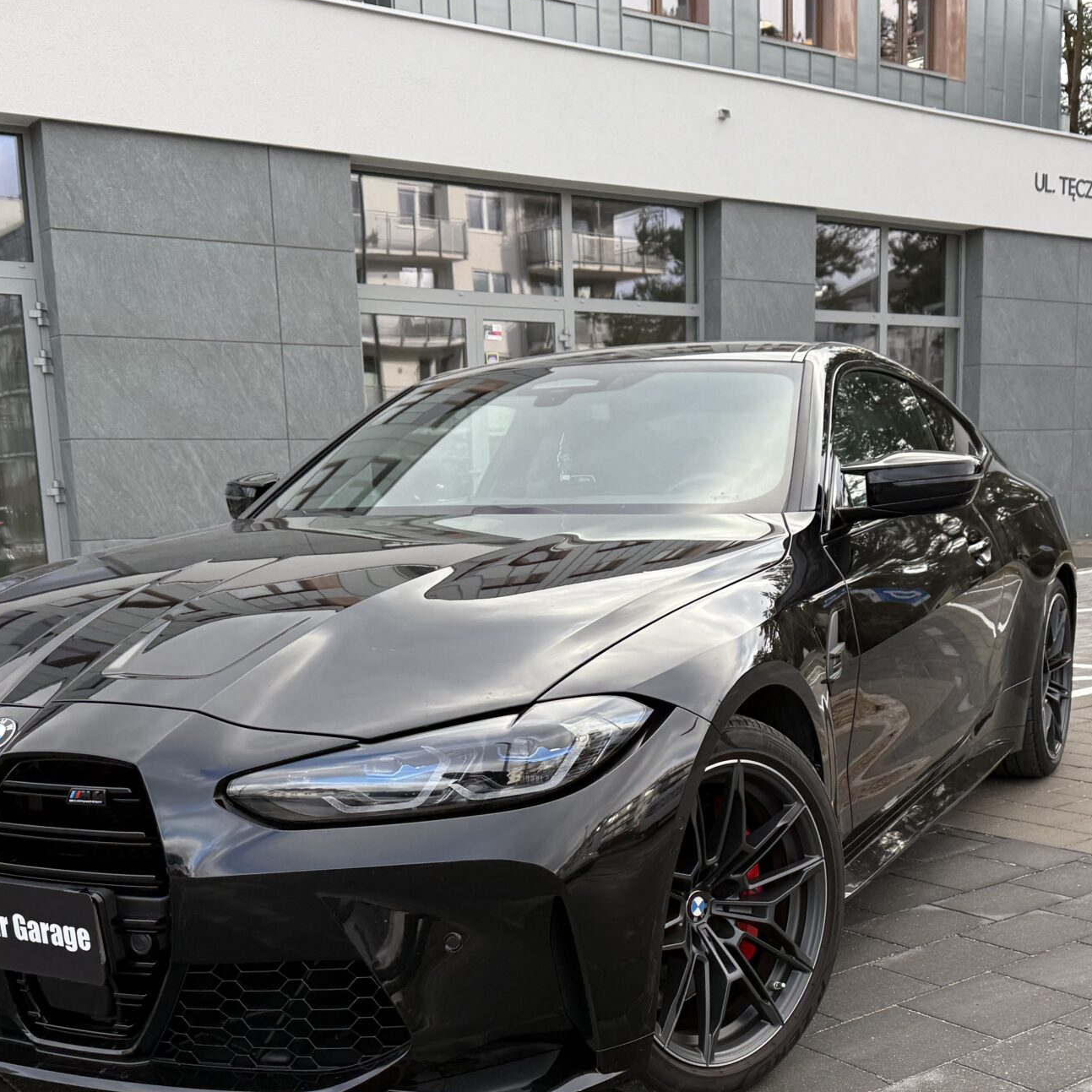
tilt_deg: -10.1
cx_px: 524
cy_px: 774
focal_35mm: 42
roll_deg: +1.5
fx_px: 1499
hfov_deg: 40.0
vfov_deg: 39.3
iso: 80
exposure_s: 1/488
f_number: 1.78
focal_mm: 6.76
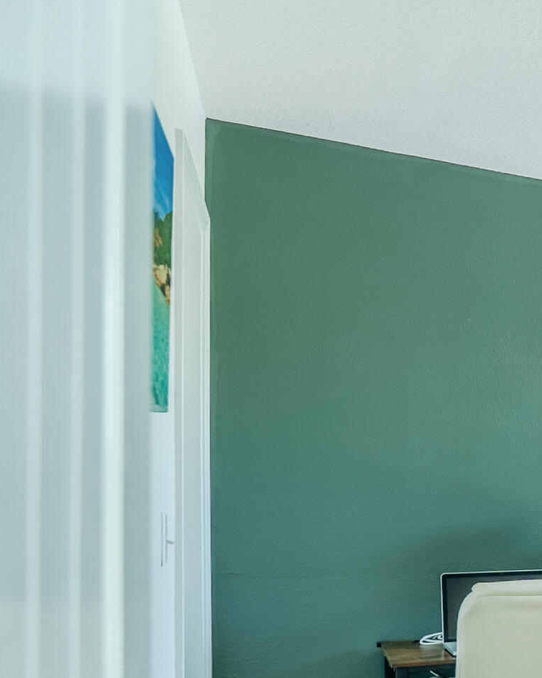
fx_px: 971
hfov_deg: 19.8
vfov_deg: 37.6
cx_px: 1039
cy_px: 494
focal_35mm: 48
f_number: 7.1
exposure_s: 1/100
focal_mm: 16.5
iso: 200
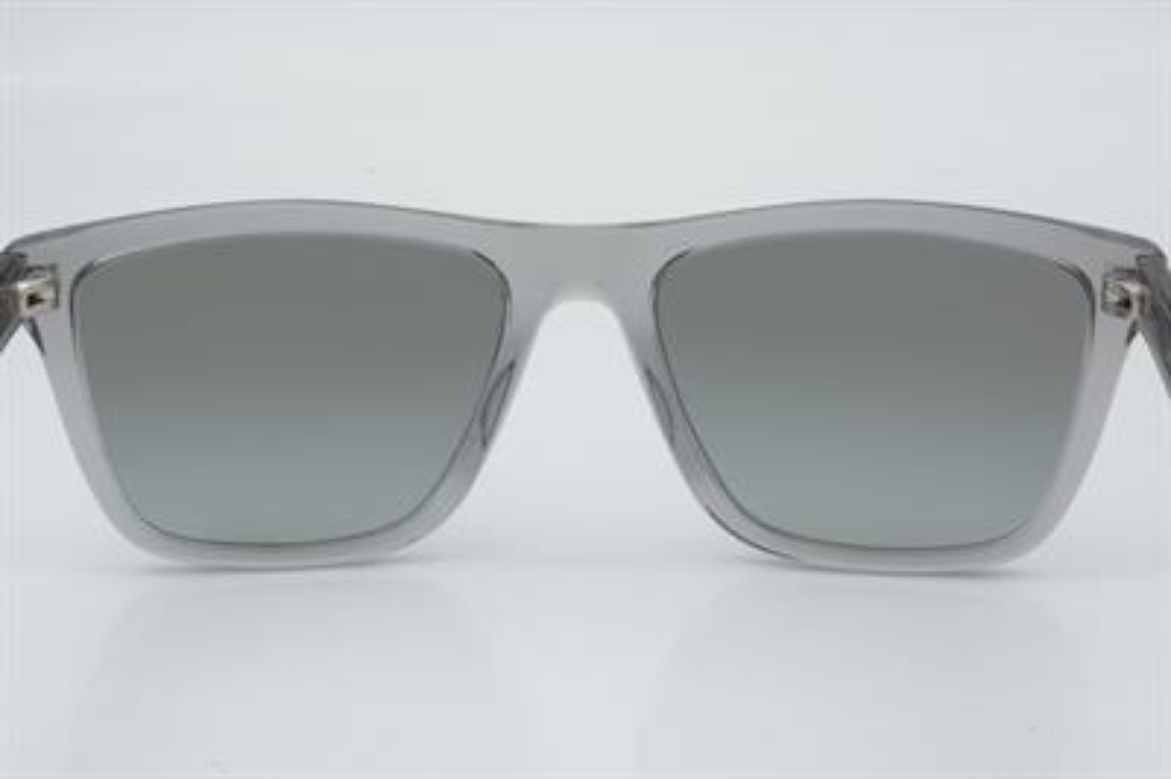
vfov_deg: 16.5
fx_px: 2681
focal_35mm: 82
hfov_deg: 24.6
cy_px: 390
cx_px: 586
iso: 100
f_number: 32
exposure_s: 1/3
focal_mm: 55
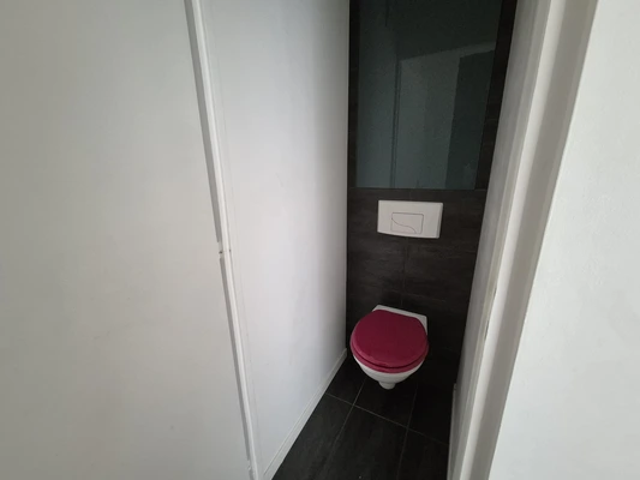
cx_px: 320
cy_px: 240
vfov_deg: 89.9
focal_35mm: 13
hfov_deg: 106.2
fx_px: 240
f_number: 2.2
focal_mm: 2.2
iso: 1250
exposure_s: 1/33
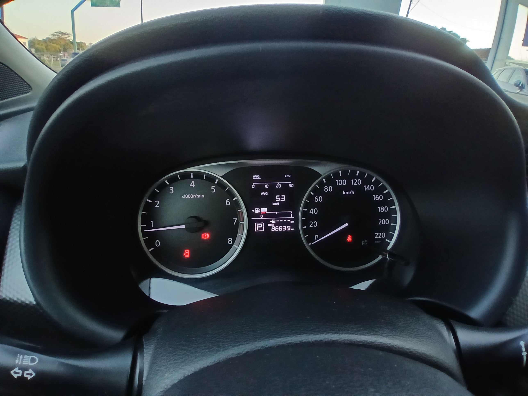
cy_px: 198
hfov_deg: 91.0
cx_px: 264
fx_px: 259
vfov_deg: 74.7
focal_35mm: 17
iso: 400
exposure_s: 1/33.3
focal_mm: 1.4
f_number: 2.2
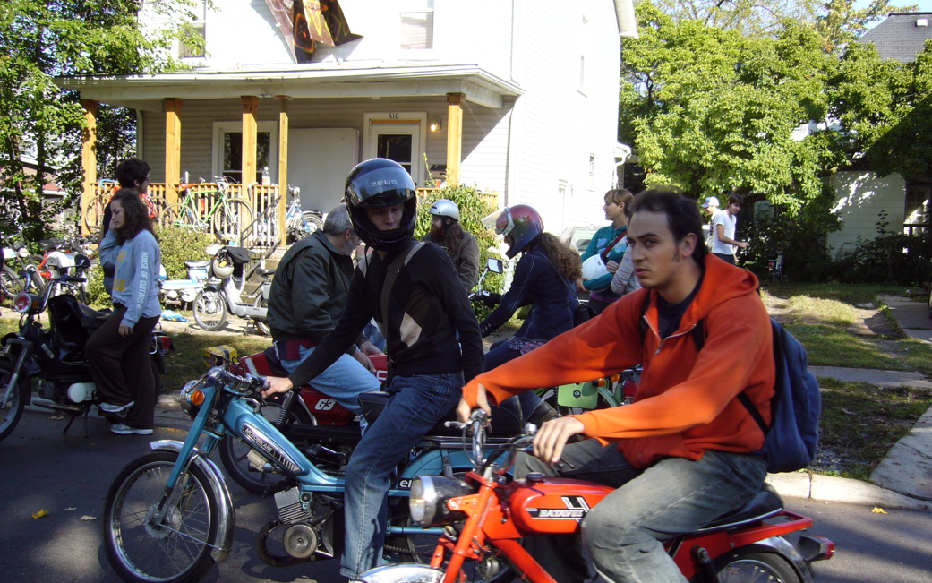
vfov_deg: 33.6
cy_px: 311
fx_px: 965
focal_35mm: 38
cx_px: 476
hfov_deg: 51.5
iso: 80
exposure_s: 1/320
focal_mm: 5.8
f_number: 2.8
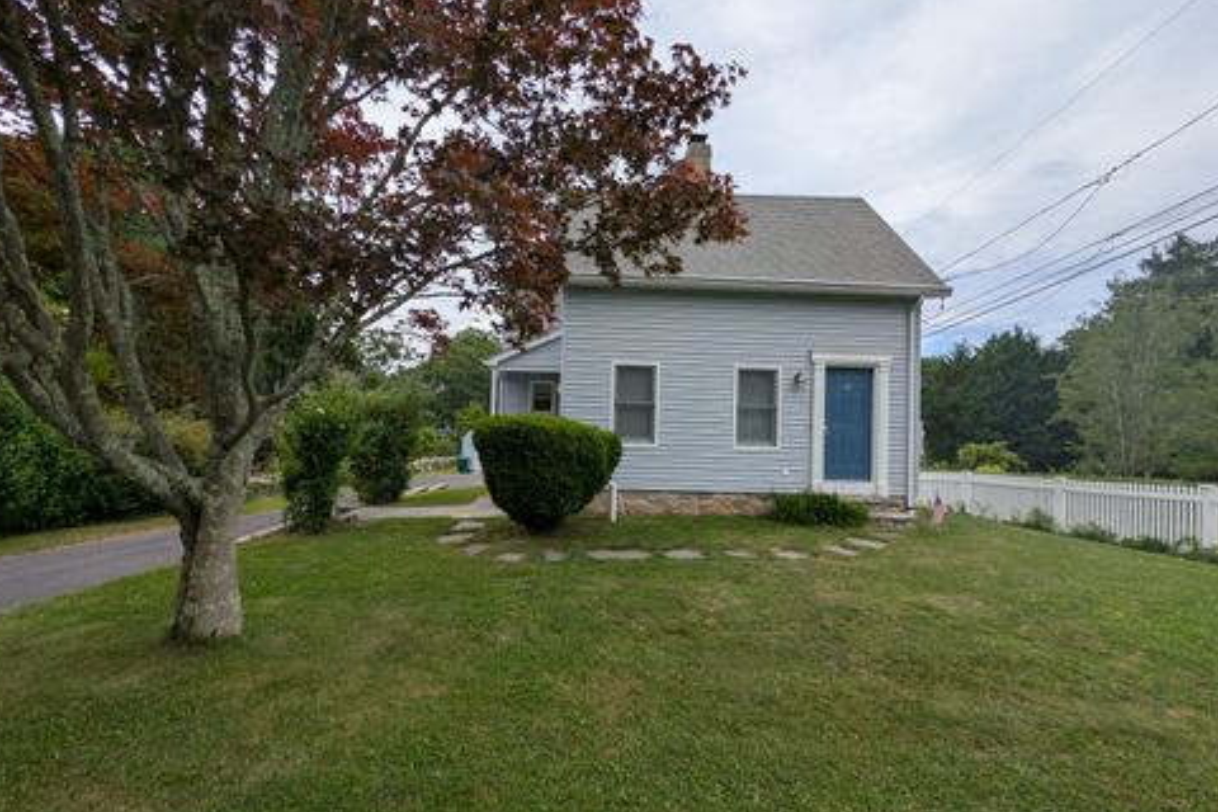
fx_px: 440
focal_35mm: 13
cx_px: 596
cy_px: 424
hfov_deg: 108.3
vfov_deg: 85.4
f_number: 1.7
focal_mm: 2.02
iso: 48
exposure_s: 1/2882
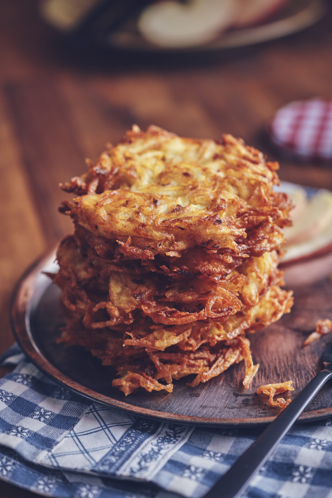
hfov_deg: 15.2
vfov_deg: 22.6
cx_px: 166
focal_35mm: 90
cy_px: 249
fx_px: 1244
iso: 640
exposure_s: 1/250
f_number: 4
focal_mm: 90
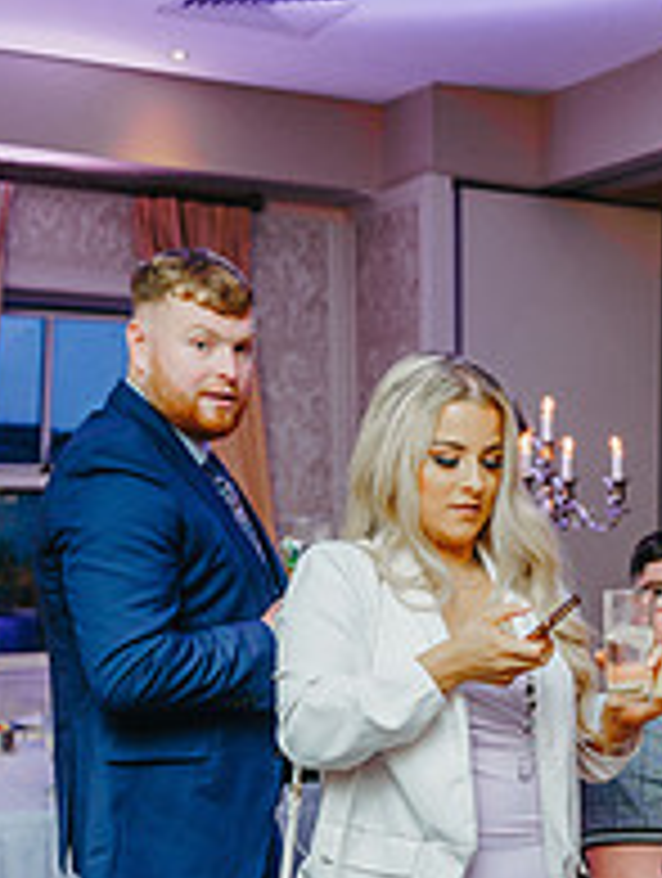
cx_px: 504
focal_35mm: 62
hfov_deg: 23.5
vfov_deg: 29.8
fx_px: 1576
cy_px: 788
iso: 1250
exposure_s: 1/200
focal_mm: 28
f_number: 2.8
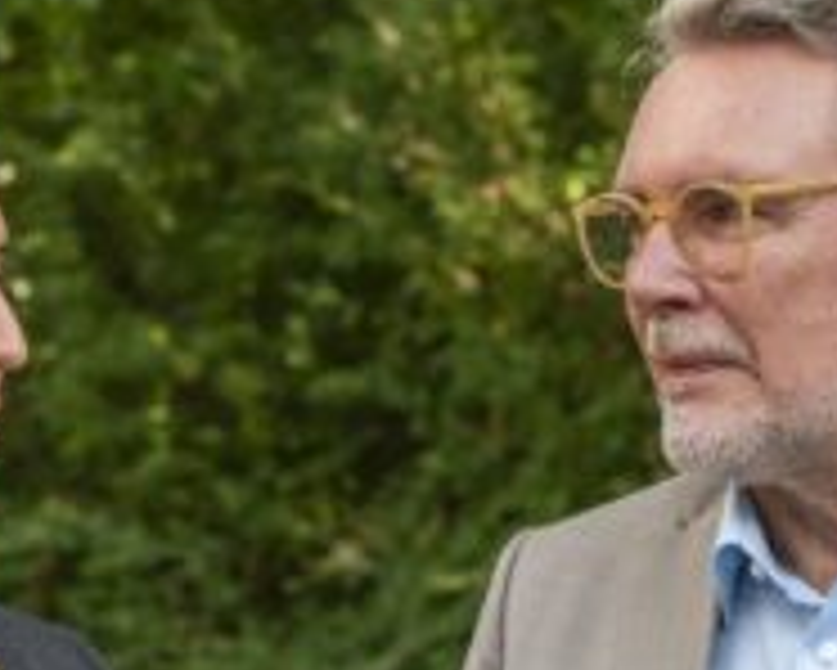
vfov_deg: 3.4
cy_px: 612
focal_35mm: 454
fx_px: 11252
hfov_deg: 4.3
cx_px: 418
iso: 800
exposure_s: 1/100
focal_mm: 150
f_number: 11
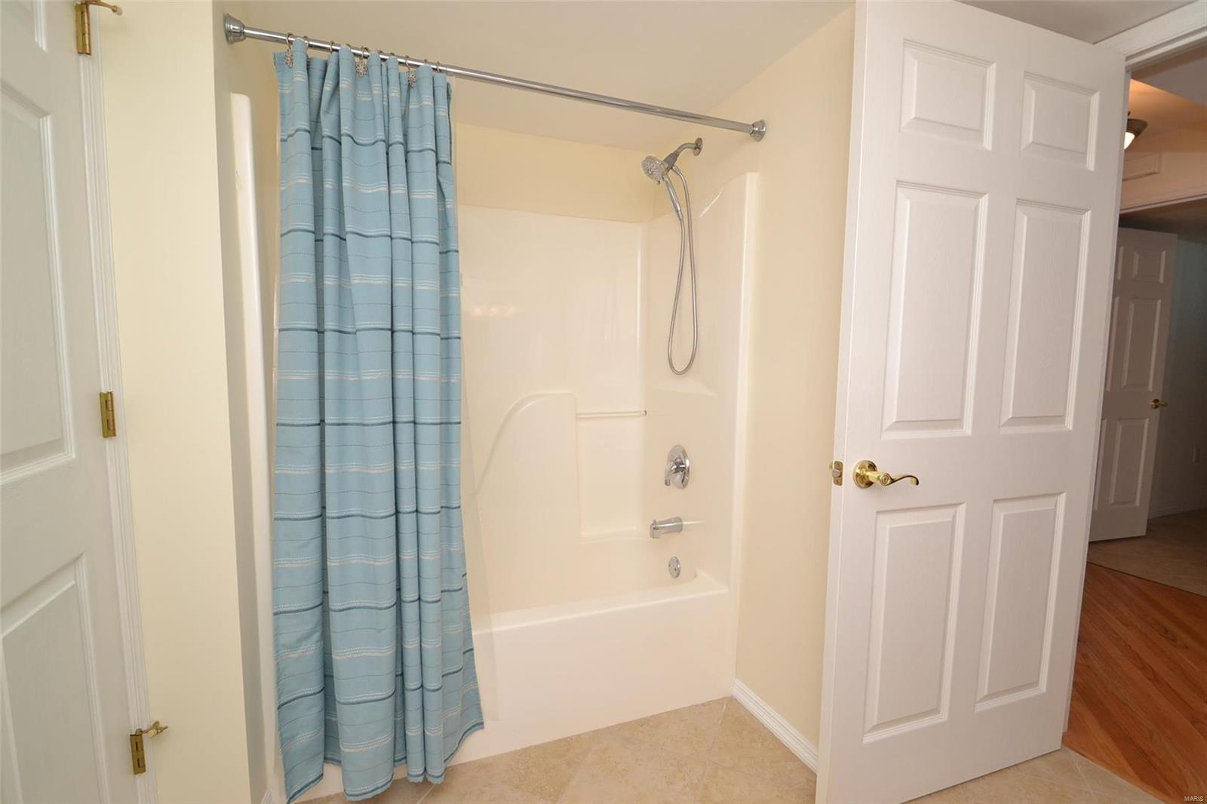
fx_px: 503
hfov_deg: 100.4
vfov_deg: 77.3
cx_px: 604
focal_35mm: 15
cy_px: 402
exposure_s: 1/125
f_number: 6.3
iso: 400
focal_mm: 10
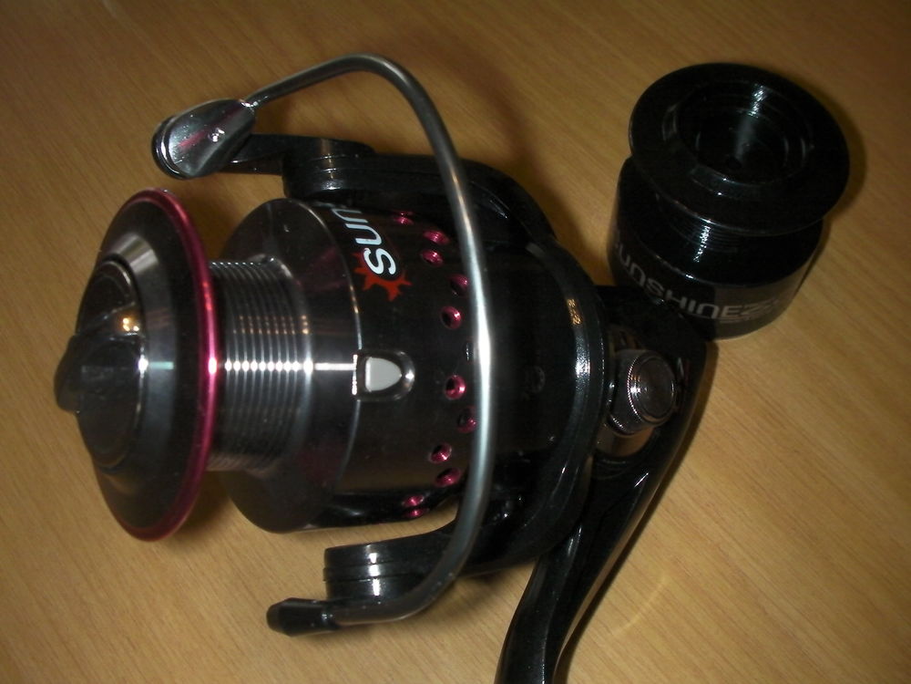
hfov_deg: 49.0
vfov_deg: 37.7
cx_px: 456
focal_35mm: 38
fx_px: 1000
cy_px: 342
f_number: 5.6
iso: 200
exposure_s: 1/30
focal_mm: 6.3
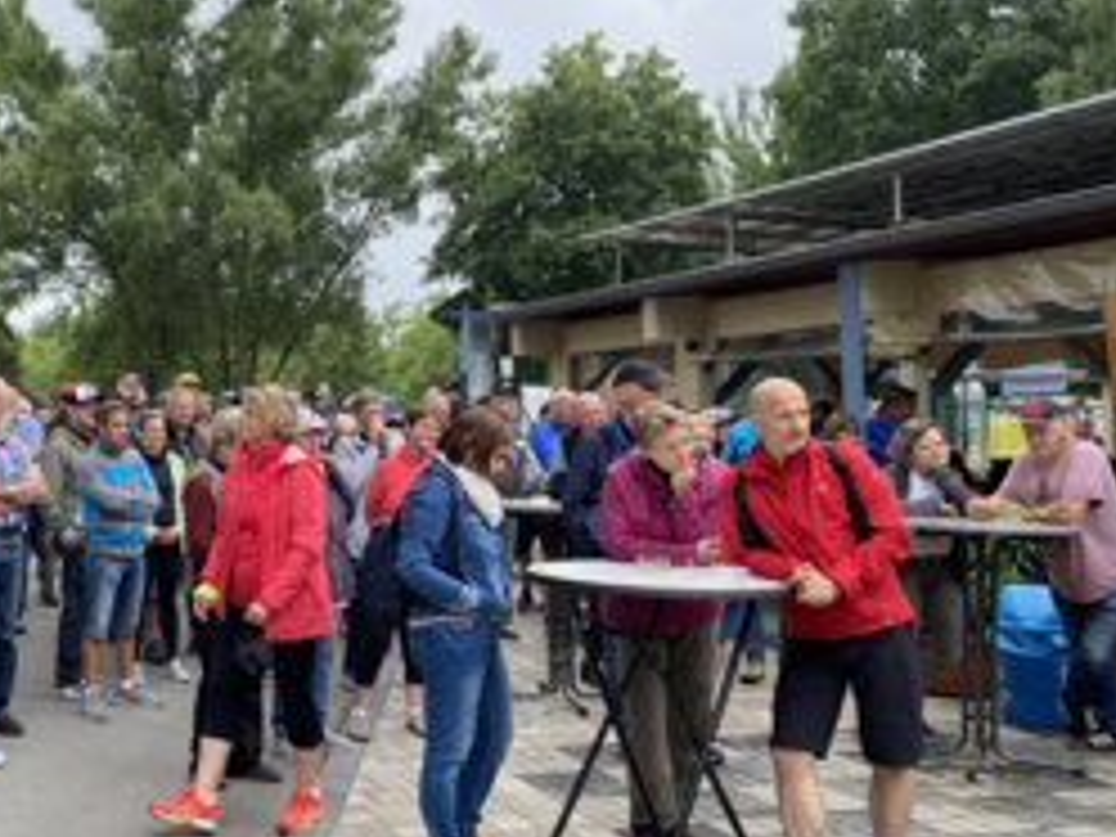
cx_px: 261
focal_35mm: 42
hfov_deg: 43.2
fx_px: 1354
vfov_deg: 34.3
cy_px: 450
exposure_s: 1/527
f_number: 1.8
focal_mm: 4.2
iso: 32
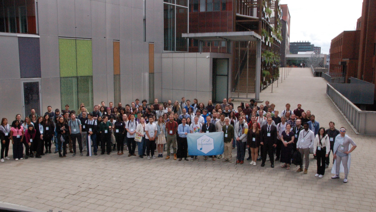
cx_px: 185
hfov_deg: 61.0
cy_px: 100
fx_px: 319
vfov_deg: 36.7
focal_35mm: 32
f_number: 32
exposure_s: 1/125
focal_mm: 20
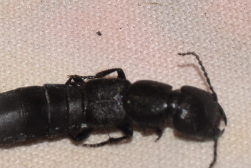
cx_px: 112
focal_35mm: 257
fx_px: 1794
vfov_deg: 5.4
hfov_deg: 8.0
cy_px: 90
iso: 500
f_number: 14
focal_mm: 140
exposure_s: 1/60
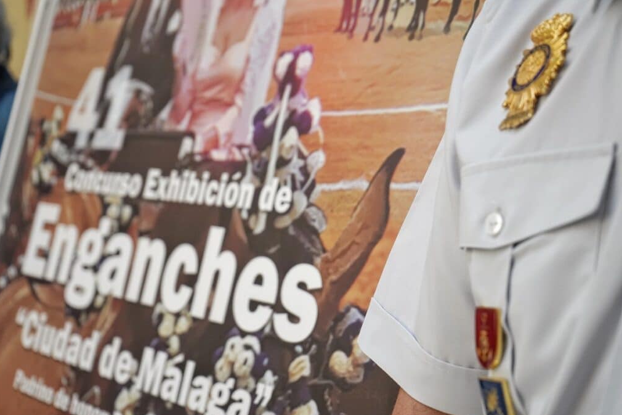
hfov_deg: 28.5
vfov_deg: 19.2
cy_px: 210
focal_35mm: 71
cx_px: 307
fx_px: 1226
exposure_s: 1/800
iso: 2000
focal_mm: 70
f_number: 5.6
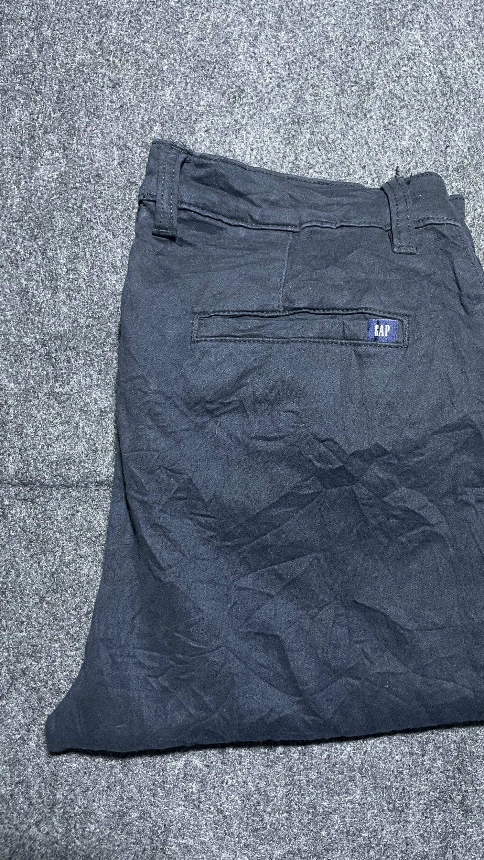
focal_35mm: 29
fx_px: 662
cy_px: 432
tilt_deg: -62.4
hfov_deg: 40.0
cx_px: 296
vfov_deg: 66.1
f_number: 1.6
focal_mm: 4.2
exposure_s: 1/50
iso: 200
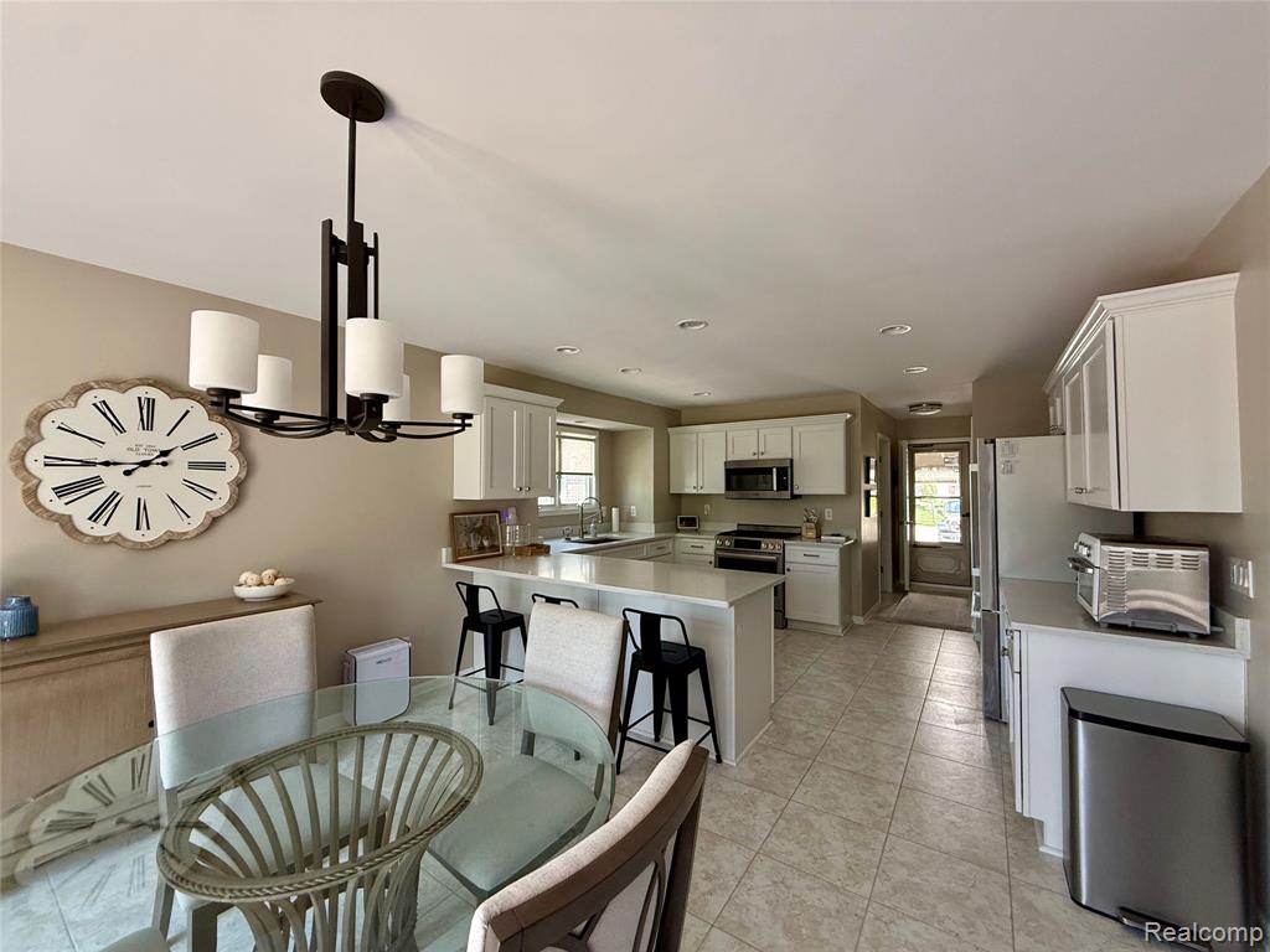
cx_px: 635
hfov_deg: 102.1
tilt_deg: +1.7
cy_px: 476
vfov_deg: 85.7
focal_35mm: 14
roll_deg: +0.1
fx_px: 514
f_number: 2.2
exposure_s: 1/99
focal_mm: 2.22
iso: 250
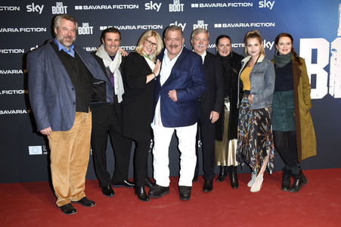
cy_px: 114
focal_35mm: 34
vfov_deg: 38.3
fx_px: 327
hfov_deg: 55.1
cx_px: 170
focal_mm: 23
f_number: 6.3
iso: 500
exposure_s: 1/160
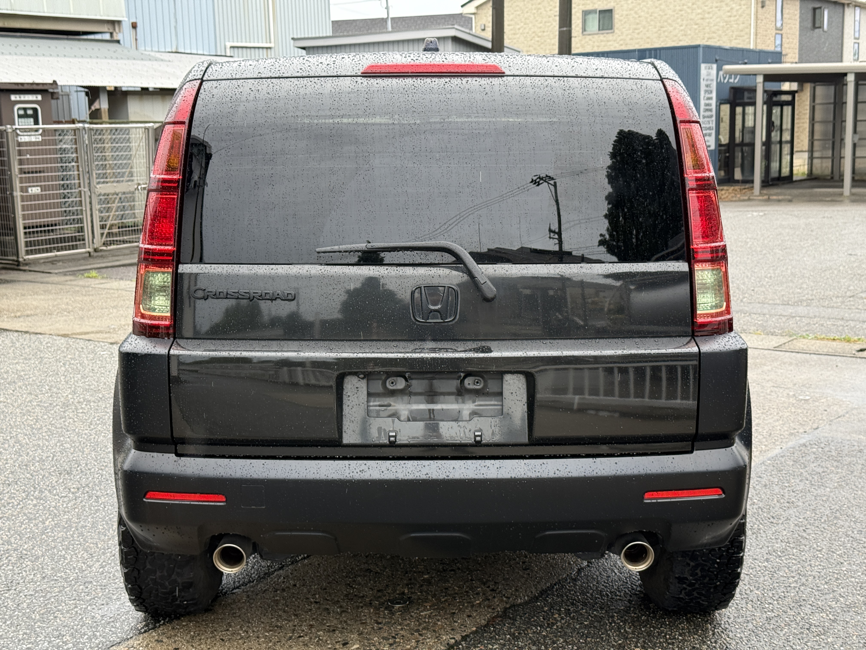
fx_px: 1201
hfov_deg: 39.7
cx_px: 433
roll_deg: +1.5
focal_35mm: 48
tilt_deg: -9.0
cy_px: 325
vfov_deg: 30.3
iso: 80
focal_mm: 6.76
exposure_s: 1/413
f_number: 1.78
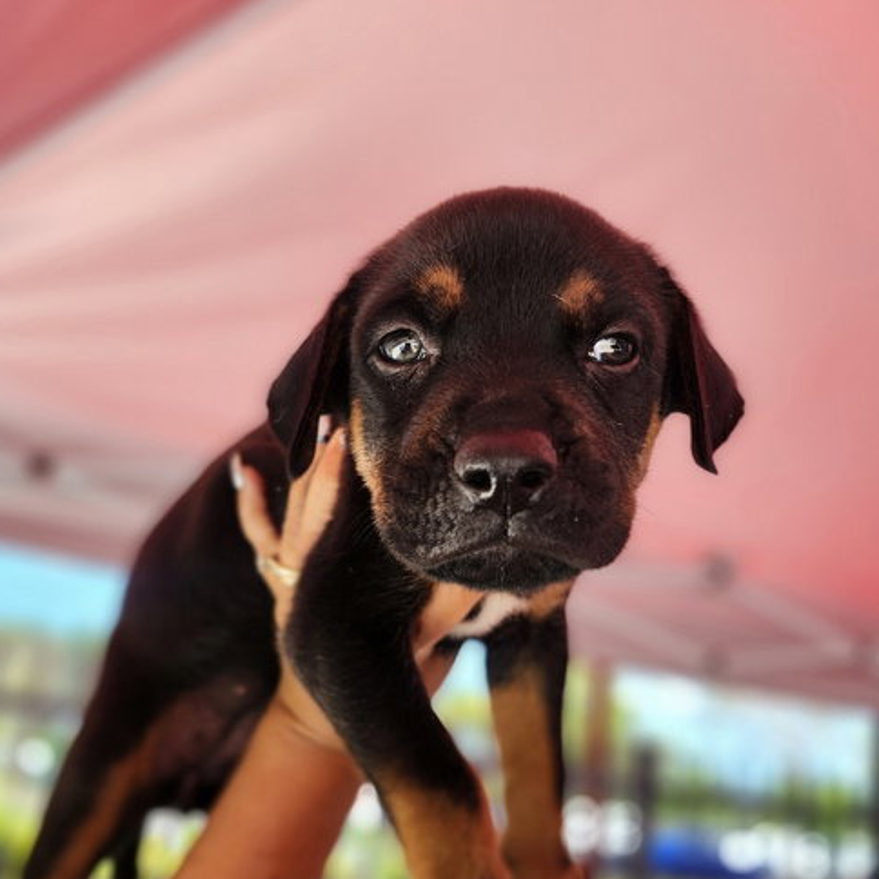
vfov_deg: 56.8
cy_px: 531
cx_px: 443
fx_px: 804
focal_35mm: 28
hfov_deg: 57.3
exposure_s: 1/299
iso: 25
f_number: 1.8
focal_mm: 5.54
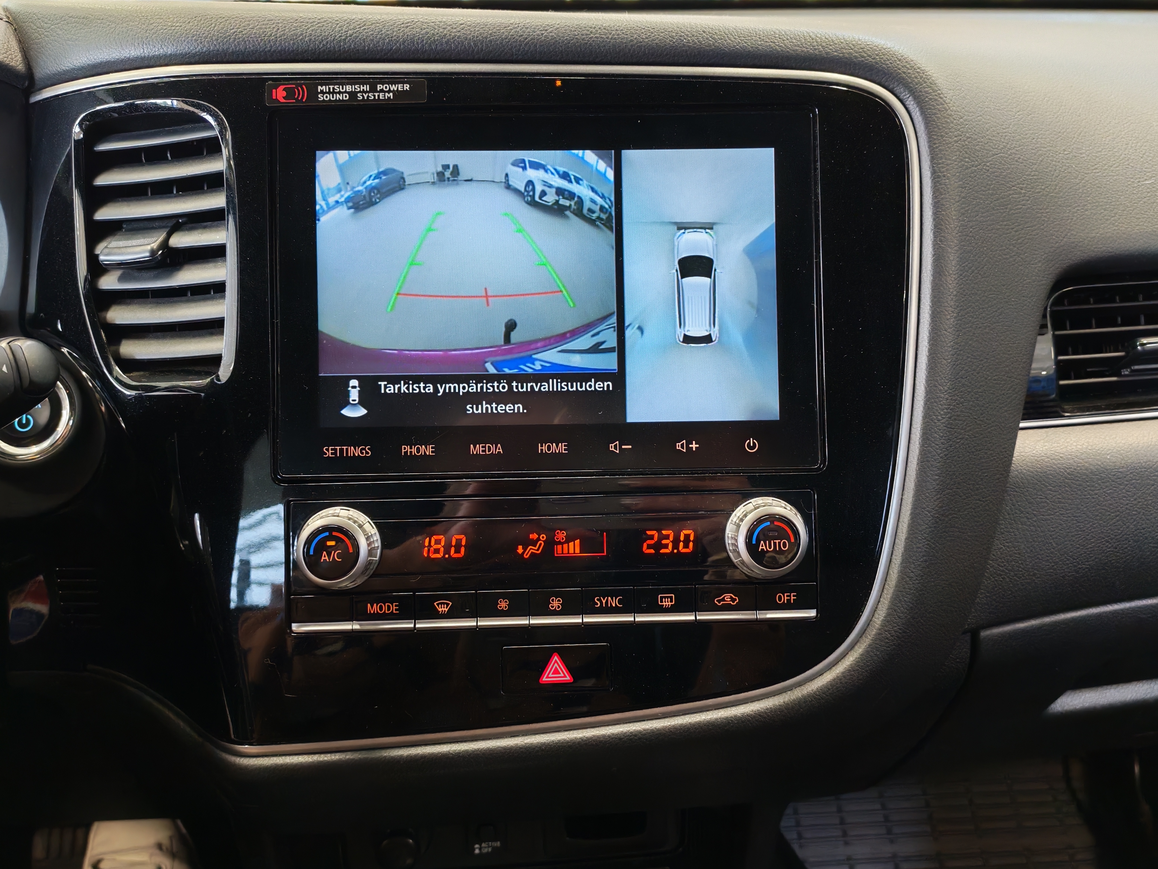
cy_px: 434
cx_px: 579
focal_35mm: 32
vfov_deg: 44.2
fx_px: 1070
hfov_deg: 56.8
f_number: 1.9
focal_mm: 6.12
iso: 1575
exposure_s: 1/50
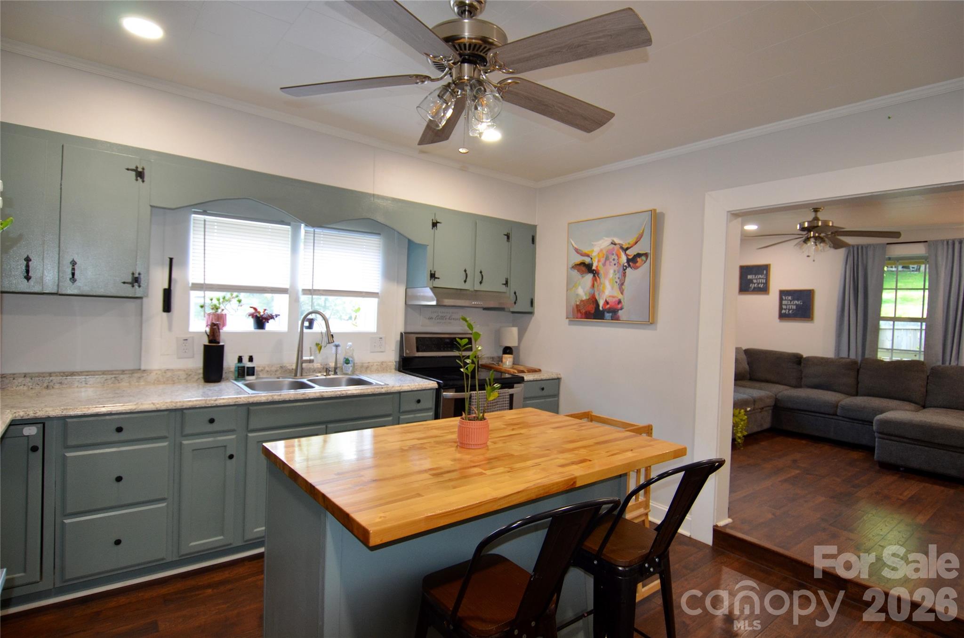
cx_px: 482
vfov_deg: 67.1
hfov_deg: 90.1
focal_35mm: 18
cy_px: 319
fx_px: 481
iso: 640
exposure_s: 1/60
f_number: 4
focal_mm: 12
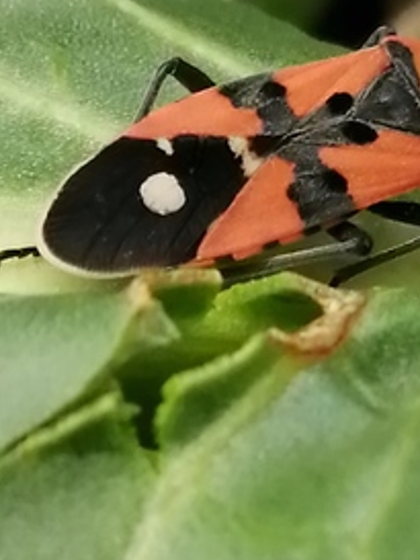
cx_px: 258
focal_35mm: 230
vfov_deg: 8.6
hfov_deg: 6.5
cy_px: 242
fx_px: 3718
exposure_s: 1/154
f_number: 1.8
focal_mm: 3.46
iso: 50
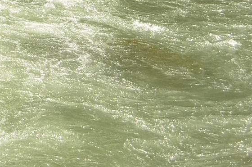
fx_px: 943
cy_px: -207
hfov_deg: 13.0
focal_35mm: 135
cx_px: -274
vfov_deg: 9.2
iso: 400
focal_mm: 18
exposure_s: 1/3000
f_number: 3.5
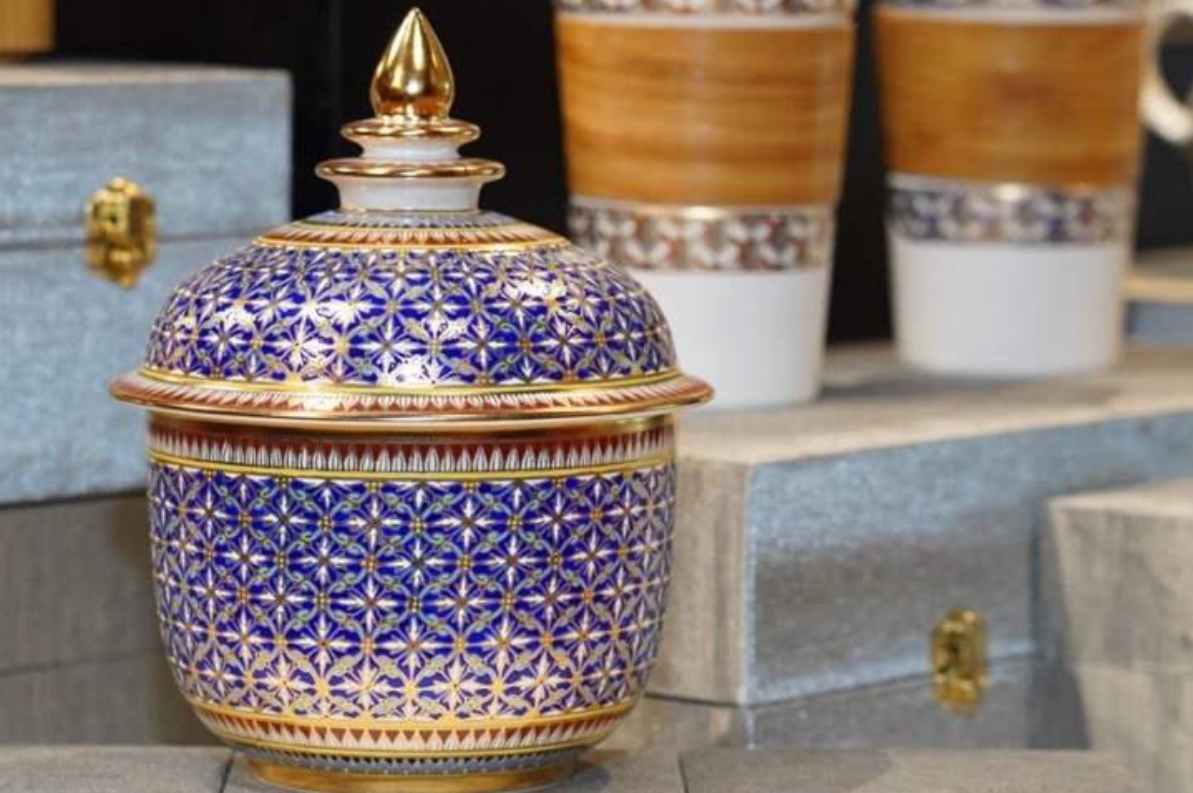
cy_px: 358
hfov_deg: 13.3
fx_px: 5099
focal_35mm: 154
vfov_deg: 8.9
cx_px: 494
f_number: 5
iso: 2000
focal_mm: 82
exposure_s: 1/160
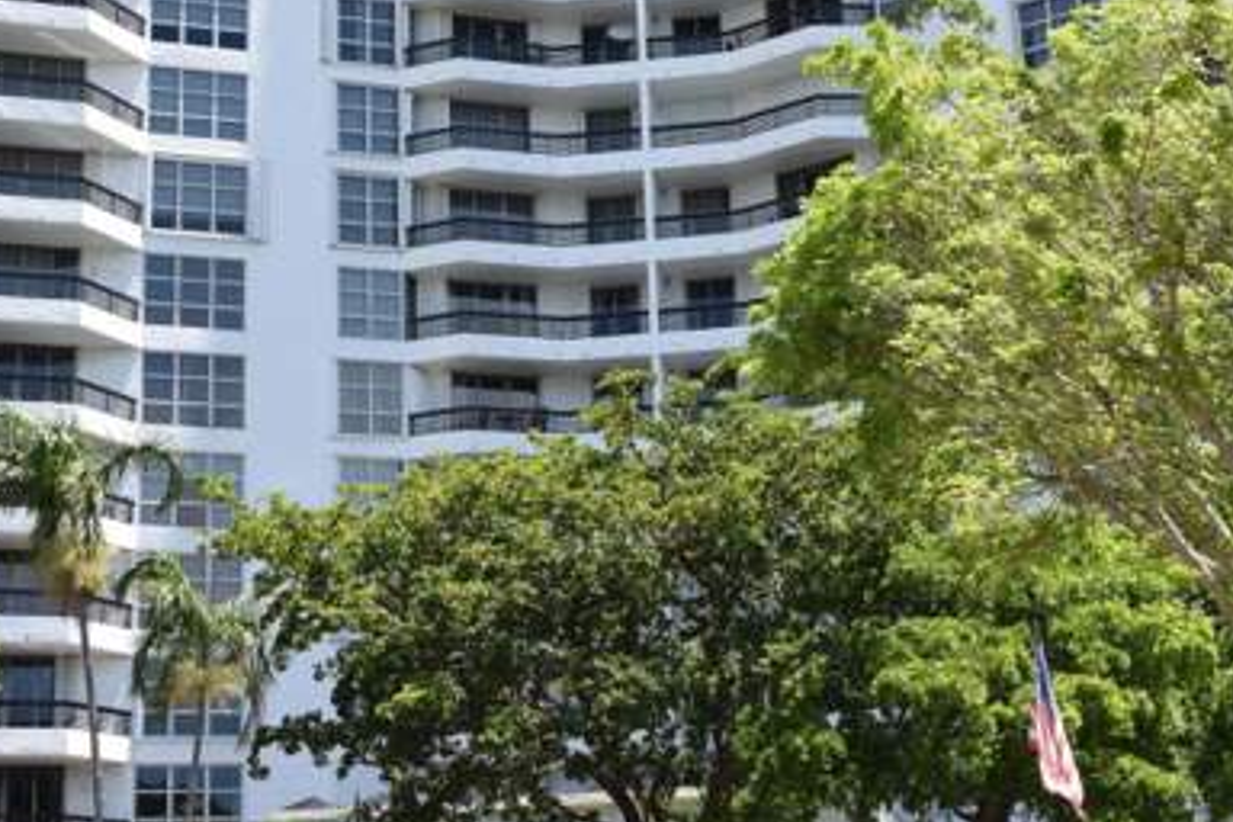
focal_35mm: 76
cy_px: 164
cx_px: 748
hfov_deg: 26.6
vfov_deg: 17.8
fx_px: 2601
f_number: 8
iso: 200
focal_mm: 27
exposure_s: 1/250
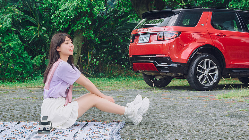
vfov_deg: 15.3
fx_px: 522
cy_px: 59
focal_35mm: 79
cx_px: 125
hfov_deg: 26.8
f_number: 5.6
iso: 400
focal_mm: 75
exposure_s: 1/50
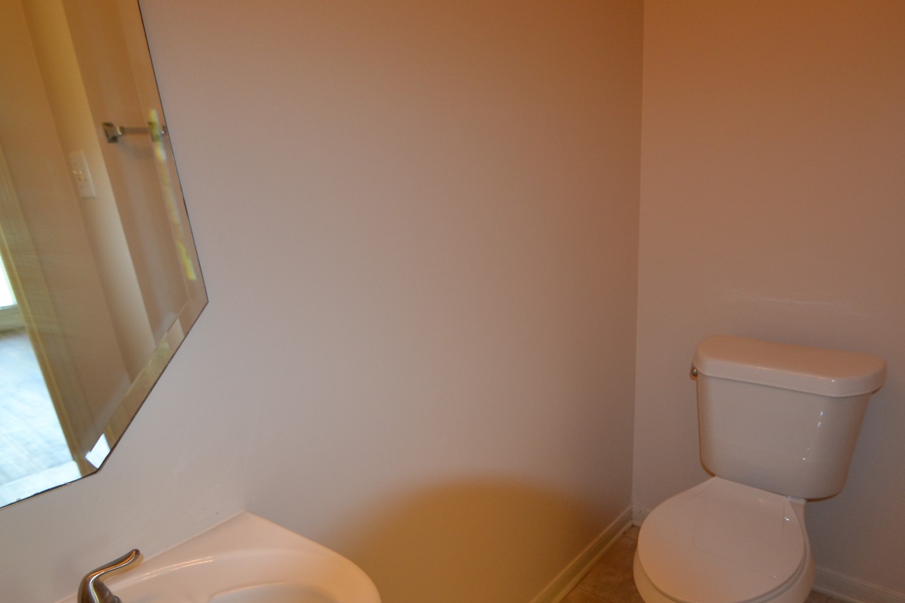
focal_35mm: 21
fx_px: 528
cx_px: 507
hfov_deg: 80.9
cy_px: 384
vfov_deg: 58.6
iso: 400
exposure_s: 1/60
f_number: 3.5
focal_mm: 10
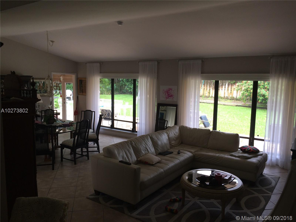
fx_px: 248
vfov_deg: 48.2
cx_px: 148
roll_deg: +0.3
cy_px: 111
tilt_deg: -7.8
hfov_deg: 61.7
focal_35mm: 29
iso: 32
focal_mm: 4.15
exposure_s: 1/40
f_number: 2.2
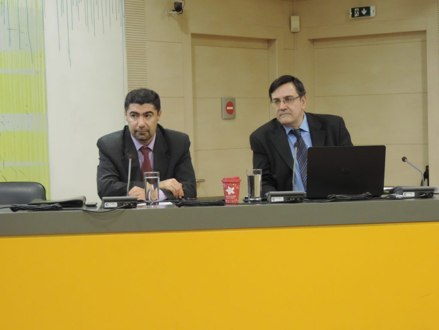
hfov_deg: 21.8
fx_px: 1141
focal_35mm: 90
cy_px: 165
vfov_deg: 16.4
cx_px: 220
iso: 720
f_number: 4.1
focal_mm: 16
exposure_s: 1/25
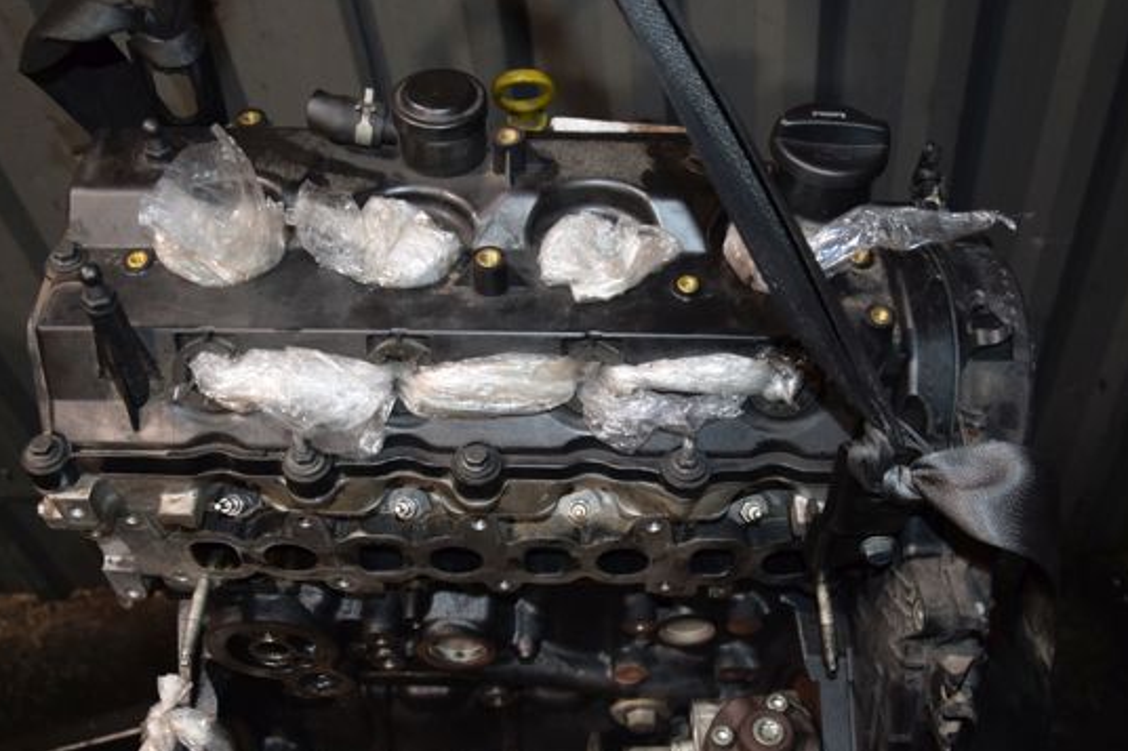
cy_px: 406
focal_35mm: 38
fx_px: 1178
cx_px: 585
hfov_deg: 51.2
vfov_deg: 35.4
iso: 800
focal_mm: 21
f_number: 5
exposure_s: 1/60
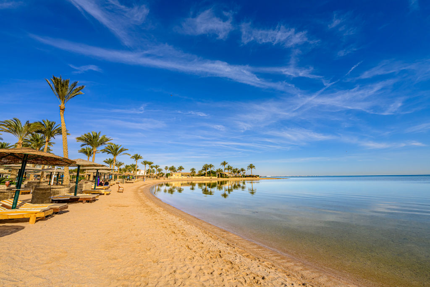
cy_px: 144
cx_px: 215
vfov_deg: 81.3
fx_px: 167
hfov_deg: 104.2
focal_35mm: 14
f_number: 8
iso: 160
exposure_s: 1/1250
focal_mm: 14
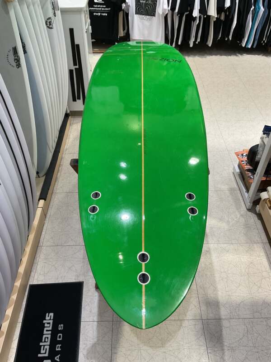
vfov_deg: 61.7
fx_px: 303
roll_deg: +1.9
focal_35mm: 29
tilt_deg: -43.7
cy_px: 181
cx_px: 136
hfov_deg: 48.2
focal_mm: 3
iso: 50
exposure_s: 1/120
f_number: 1.8
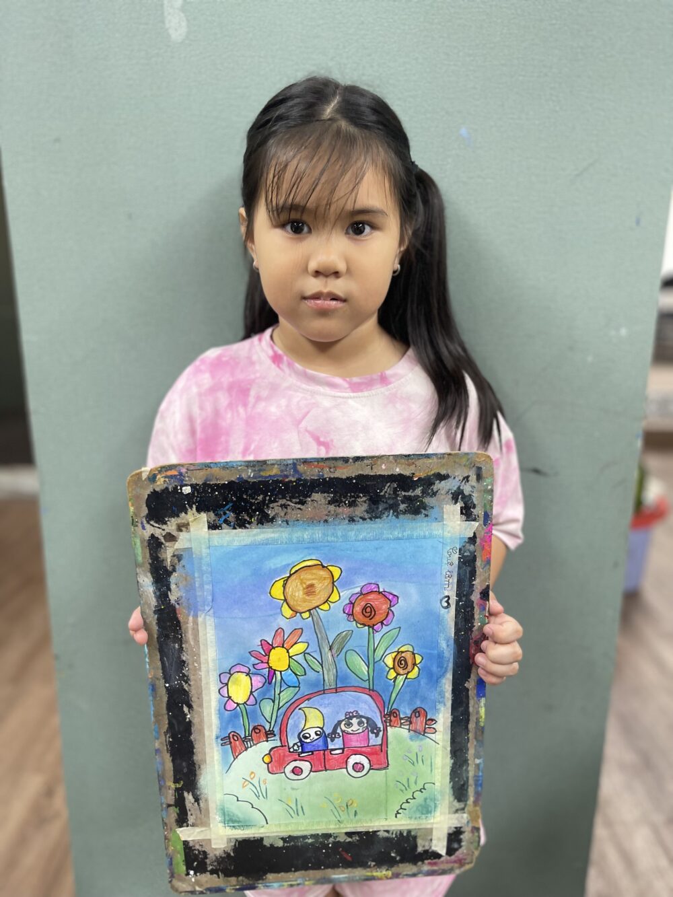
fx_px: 674
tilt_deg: -15.2
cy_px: 448
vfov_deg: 67.3
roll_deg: +0.6
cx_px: 336
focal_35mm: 26
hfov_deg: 53.1
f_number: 1.6
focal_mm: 5.1
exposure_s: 1/100
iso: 125
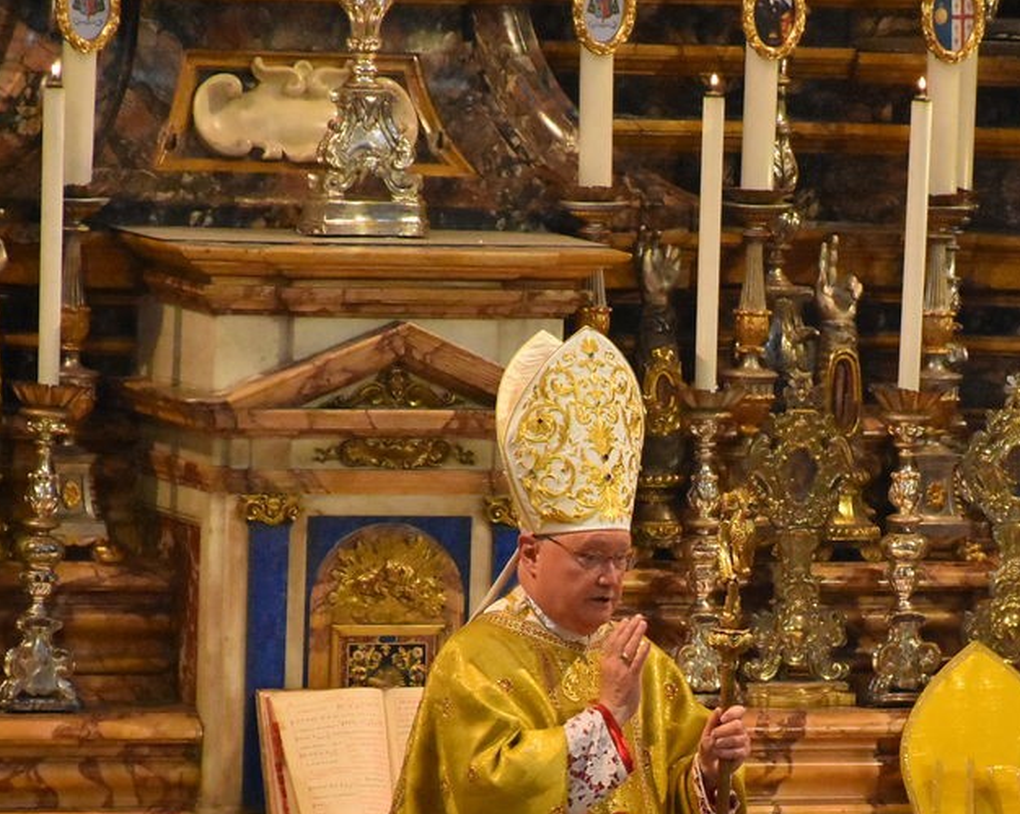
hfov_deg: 5.1
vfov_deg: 4.1
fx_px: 11344
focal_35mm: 376
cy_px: 779
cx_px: 769
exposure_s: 1/200
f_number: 5.6
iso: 6400
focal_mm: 116
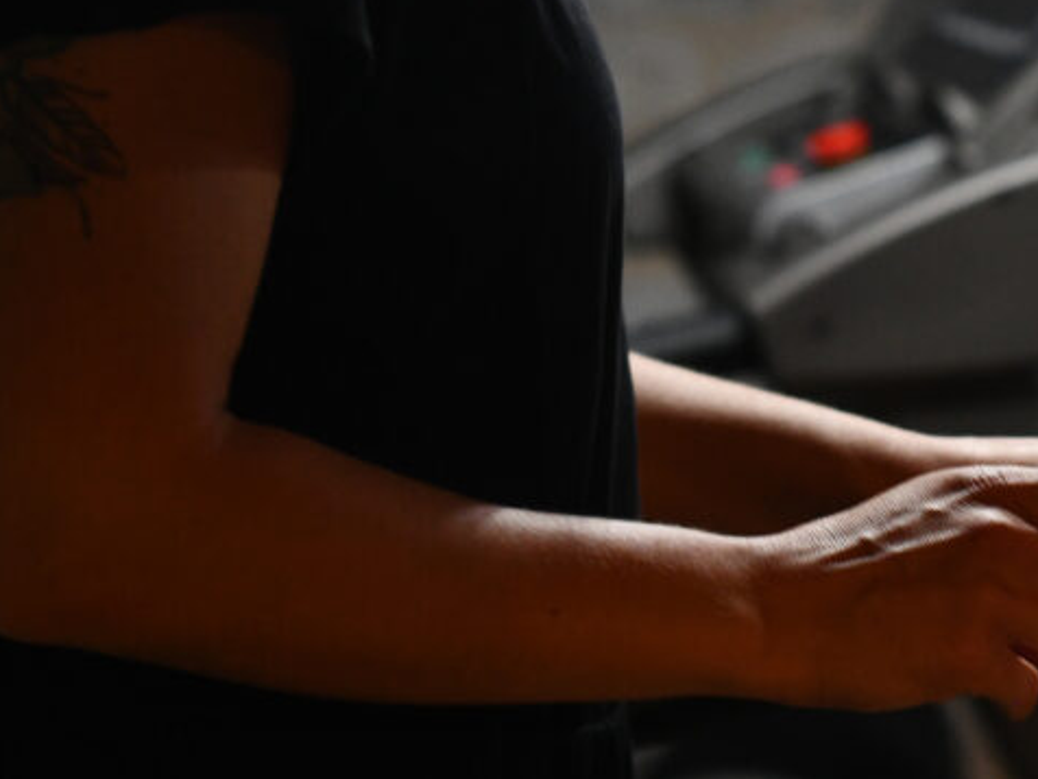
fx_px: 4648
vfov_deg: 9.6
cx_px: 1182
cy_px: 303
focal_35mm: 155
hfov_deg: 12.5
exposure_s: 1/125
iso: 1600
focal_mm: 50
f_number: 3.2
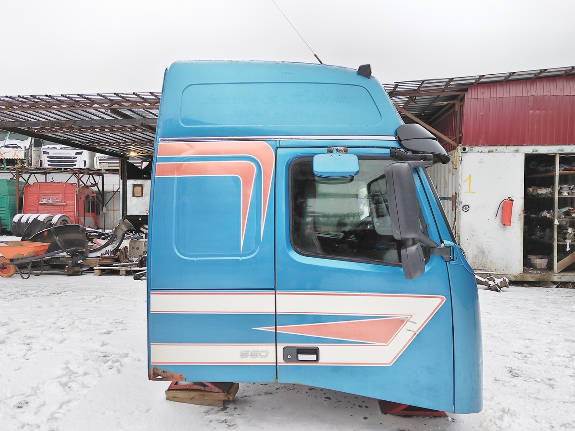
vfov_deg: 53.1
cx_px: 288
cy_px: 216
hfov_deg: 67.3
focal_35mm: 26
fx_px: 432
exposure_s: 1/100
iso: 100
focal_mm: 6.24
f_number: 1.8
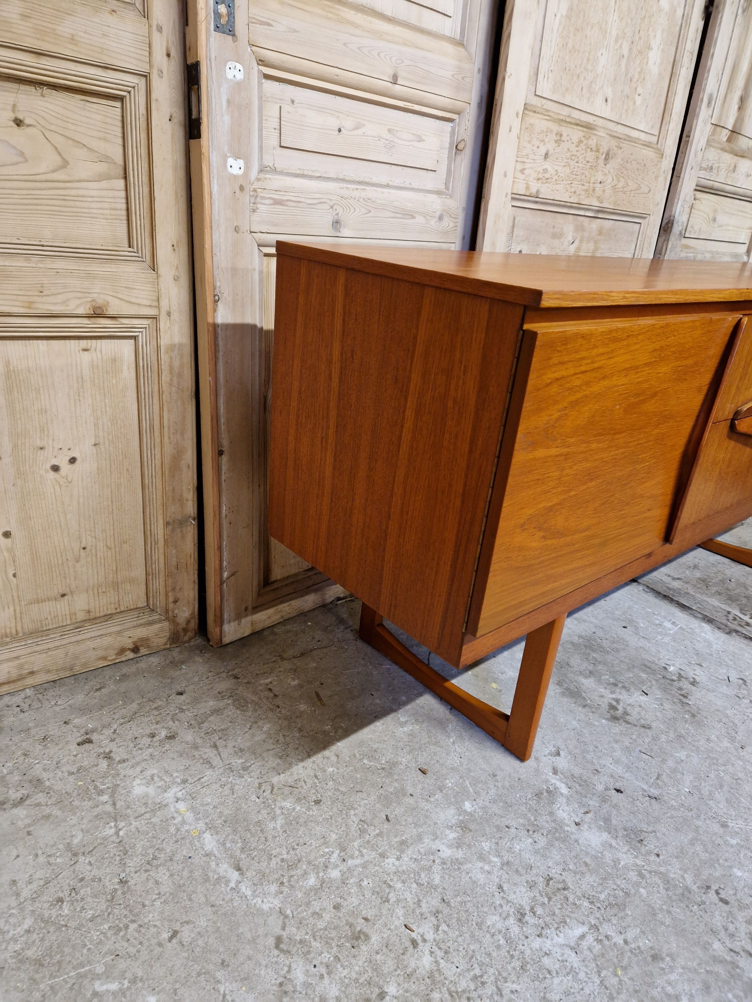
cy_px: 501
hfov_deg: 58.9
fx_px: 666
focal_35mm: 23
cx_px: 376
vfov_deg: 73.9
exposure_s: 1/100
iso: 800
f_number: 1.8
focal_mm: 5.4
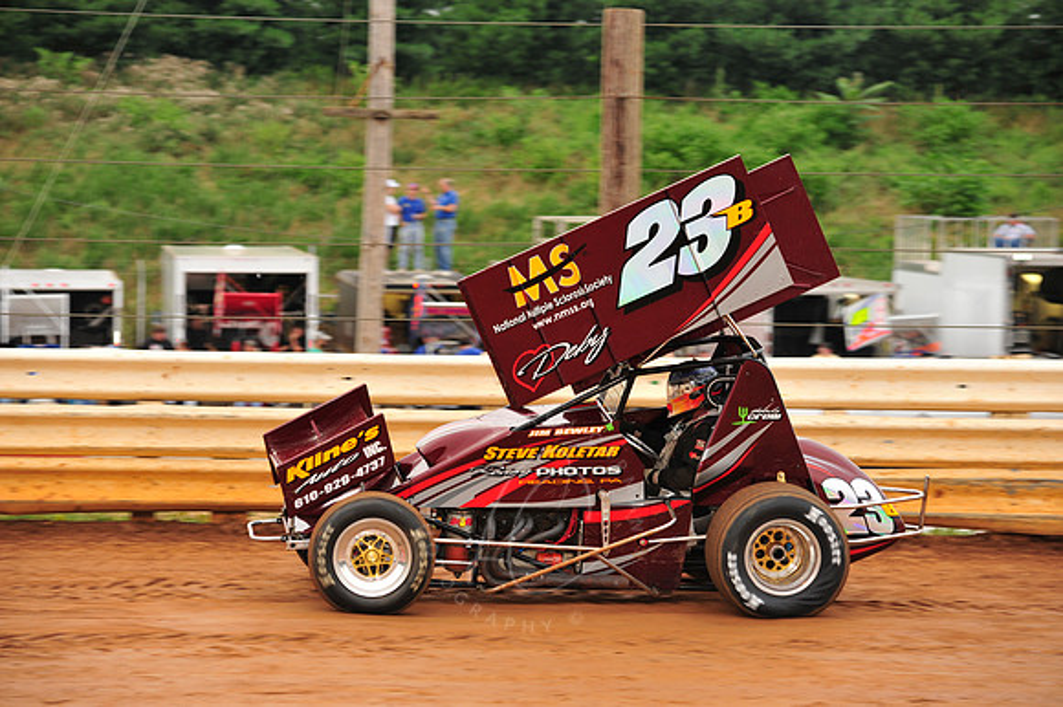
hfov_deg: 12.1
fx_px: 5017
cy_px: 354
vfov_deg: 8.1
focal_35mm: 170
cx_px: 532
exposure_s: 1/200
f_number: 5.6
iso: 640
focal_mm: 170
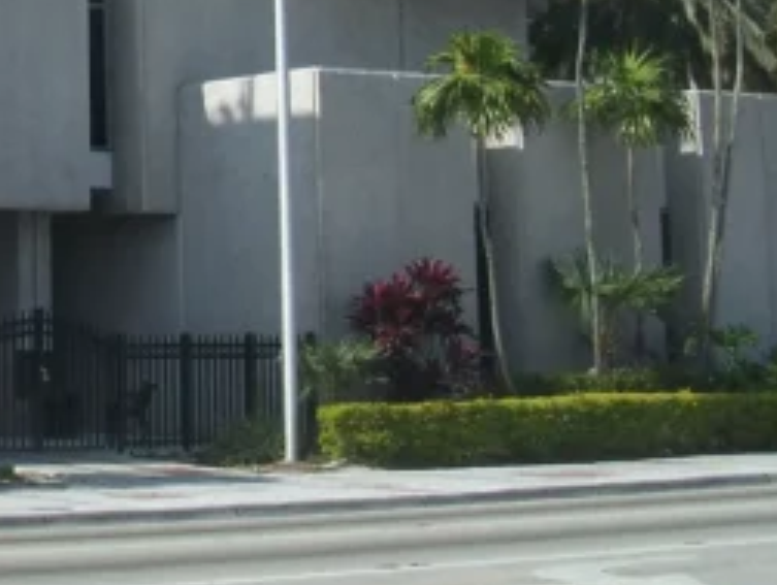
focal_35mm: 113
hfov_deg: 16.4
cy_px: -186
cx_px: -257
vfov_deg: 12.7
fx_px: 2540
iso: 64
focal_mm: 7.8
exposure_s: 1/640
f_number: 4
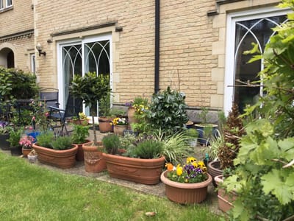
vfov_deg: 45.4
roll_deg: -1.0
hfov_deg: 58.4
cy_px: 110
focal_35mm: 31
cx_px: 147
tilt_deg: -6.5
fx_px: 263
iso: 25
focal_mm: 3.3
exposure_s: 1/189
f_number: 2.4
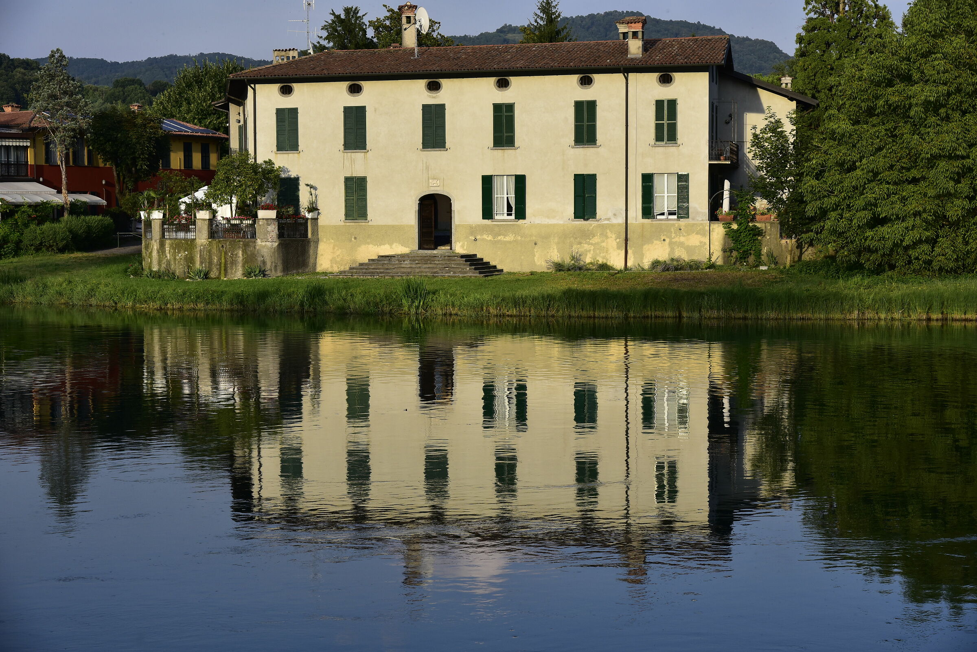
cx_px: 488
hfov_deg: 28.8
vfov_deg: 19.5
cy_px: 326
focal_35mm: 70
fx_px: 1900
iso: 560
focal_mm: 70
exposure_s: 1/640
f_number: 8
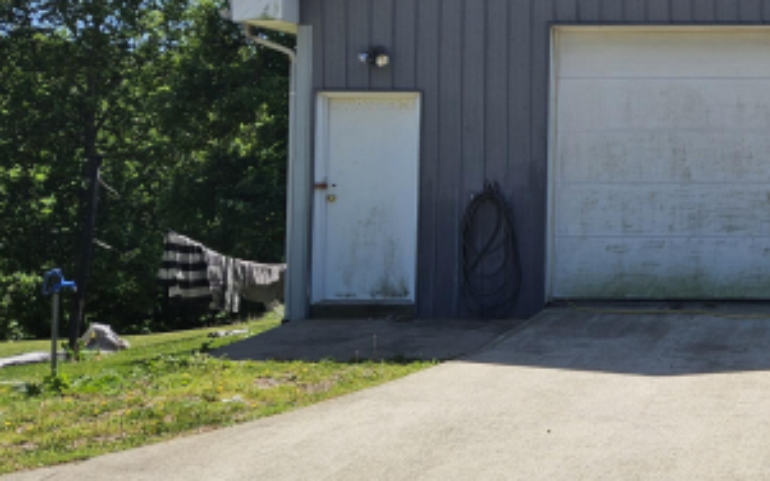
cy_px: 102
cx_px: 802
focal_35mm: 54
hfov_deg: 33.7
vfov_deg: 23.6
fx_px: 1133
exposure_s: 1/1854
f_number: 1.8
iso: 25
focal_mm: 5.4
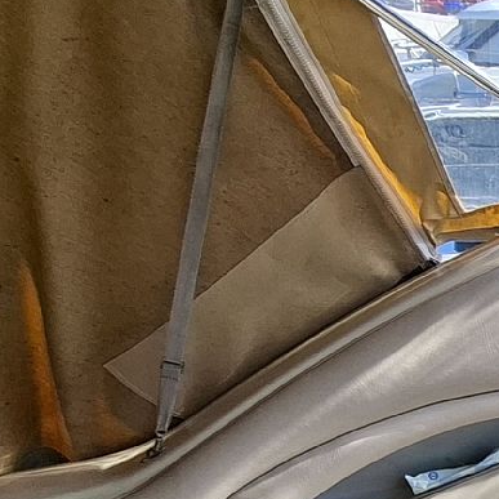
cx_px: 784
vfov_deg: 29.5
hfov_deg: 23.1
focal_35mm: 57
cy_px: 384
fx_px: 930
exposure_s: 1/724
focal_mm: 1.74
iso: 40
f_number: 2.2
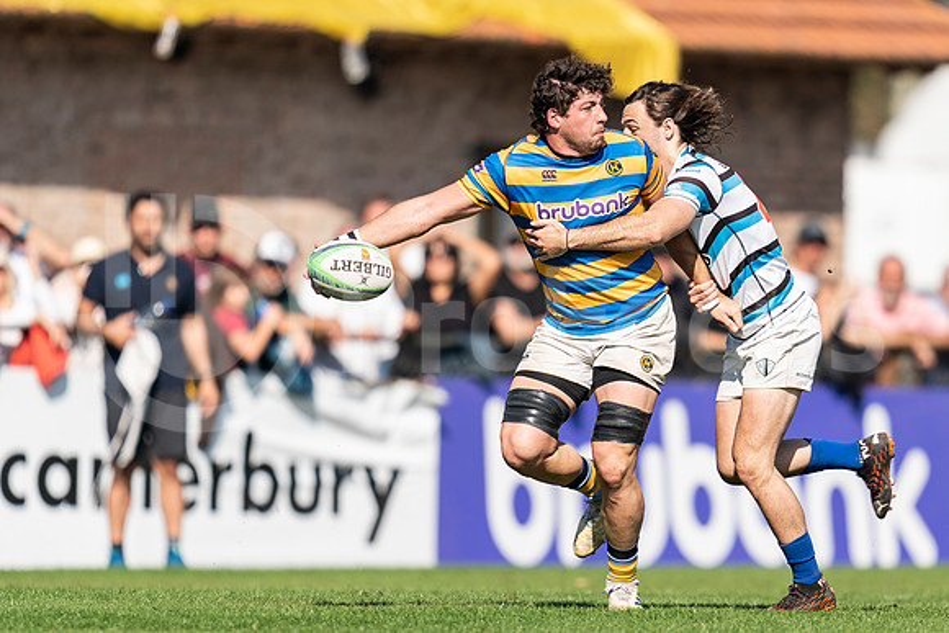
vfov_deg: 1.8
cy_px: 379
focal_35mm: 781
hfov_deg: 2.6
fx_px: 20591
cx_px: 701
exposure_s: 1/1250
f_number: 2.8
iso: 100
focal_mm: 400
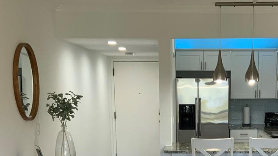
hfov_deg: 27.2
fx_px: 567
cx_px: 207
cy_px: 203
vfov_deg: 15.0
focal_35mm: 77
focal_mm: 3
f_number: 1.8
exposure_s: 1/60
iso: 50
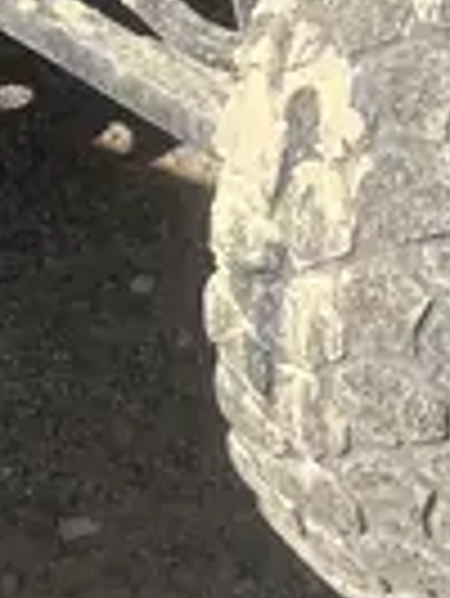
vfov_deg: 11.8
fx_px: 2475
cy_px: -722
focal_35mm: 143
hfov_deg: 10.2
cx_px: 608
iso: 50
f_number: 1.6
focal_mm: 5.1
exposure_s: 1/1992
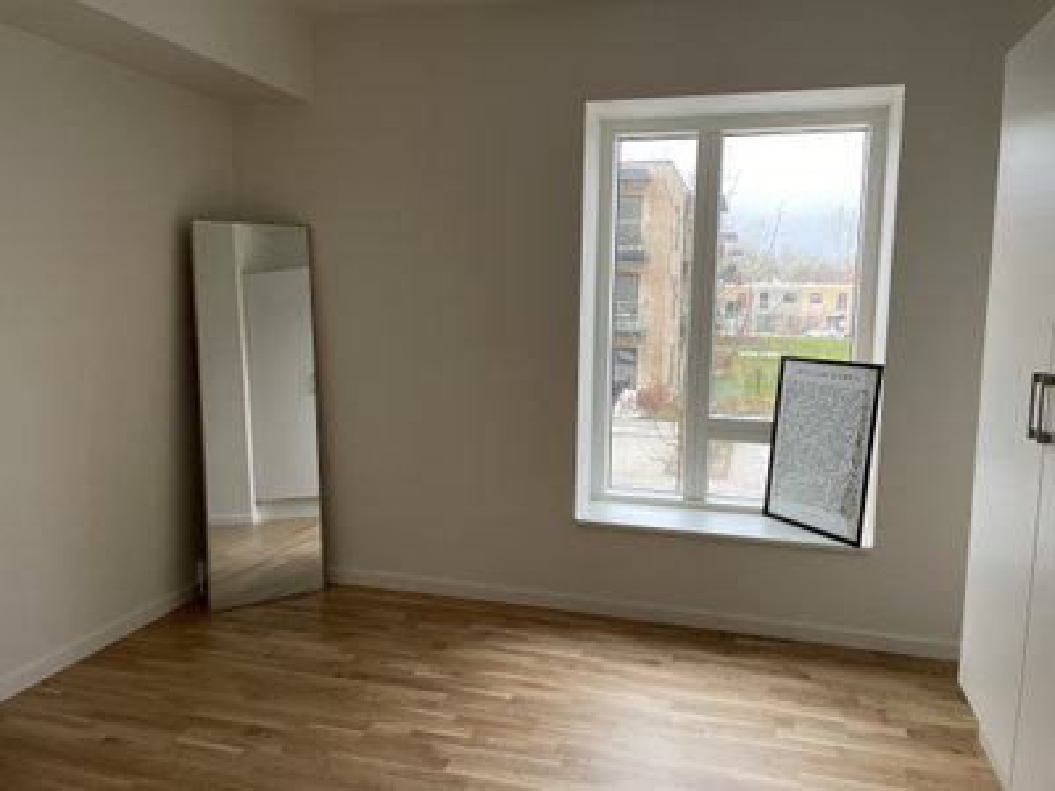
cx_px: 528
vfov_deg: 53.1
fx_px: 792
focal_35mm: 26
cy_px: 396
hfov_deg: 67.3
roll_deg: -0.6
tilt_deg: -5.9
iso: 32
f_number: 1.6
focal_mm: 4.2
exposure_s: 1/351
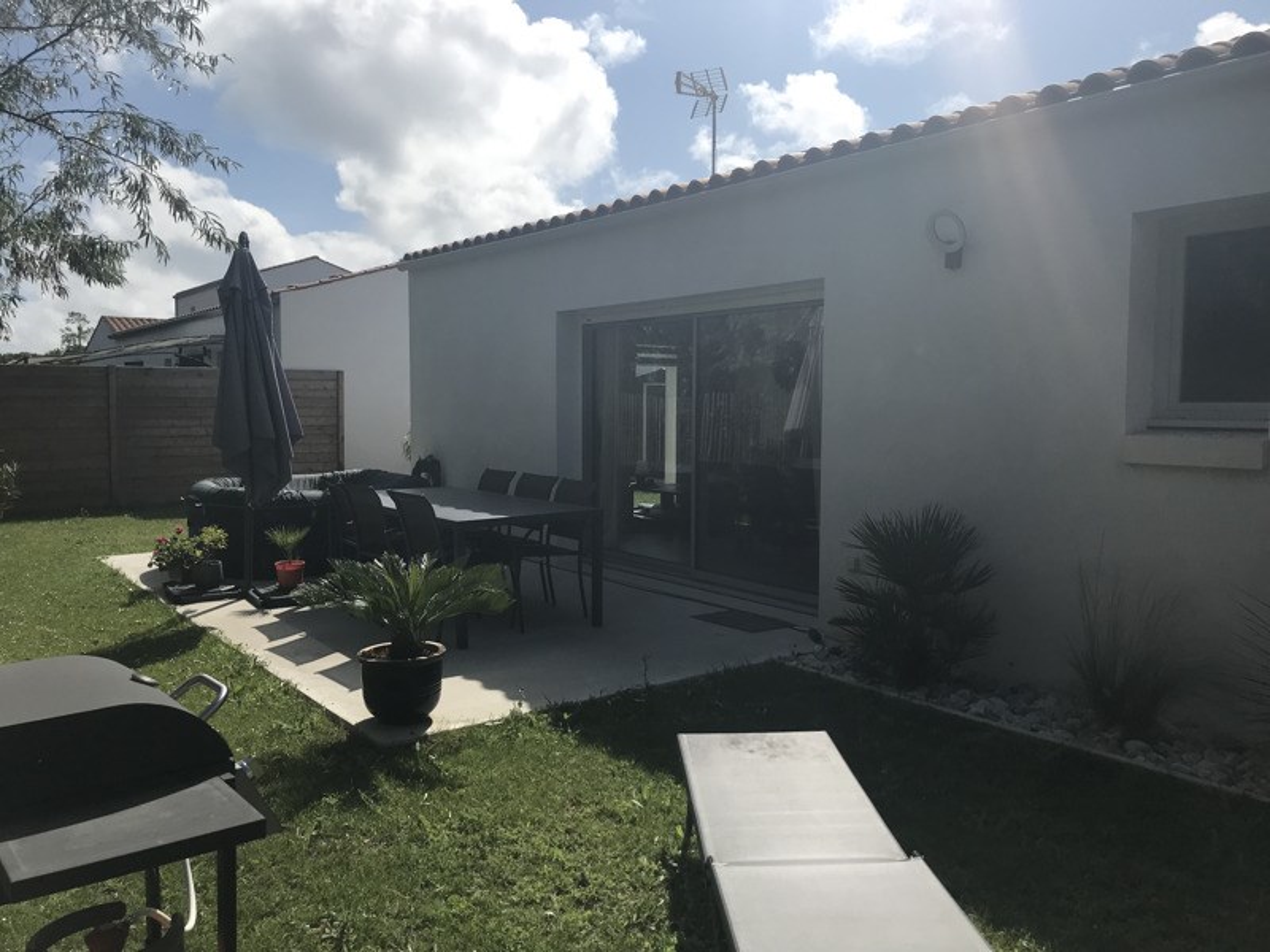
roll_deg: +0.5
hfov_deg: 63.4
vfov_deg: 49.7
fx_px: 1027
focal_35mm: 28
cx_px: 635
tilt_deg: -3.0
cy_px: 476
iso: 20
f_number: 1.8
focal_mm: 3.99
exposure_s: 1/4167
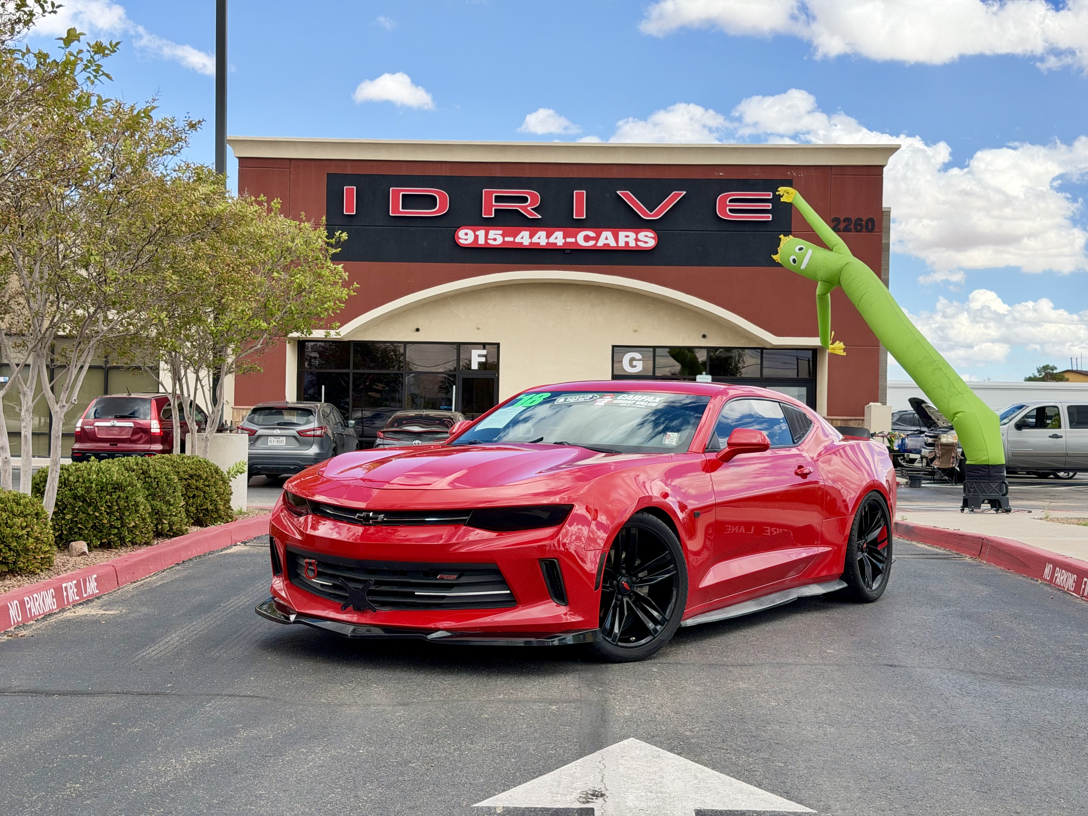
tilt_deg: +0.0
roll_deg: -1.1
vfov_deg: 30.3
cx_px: 544
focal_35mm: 48
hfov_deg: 39.7
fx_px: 1509
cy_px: 408
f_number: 1.78
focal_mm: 6.76
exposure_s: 1/2342
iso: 80
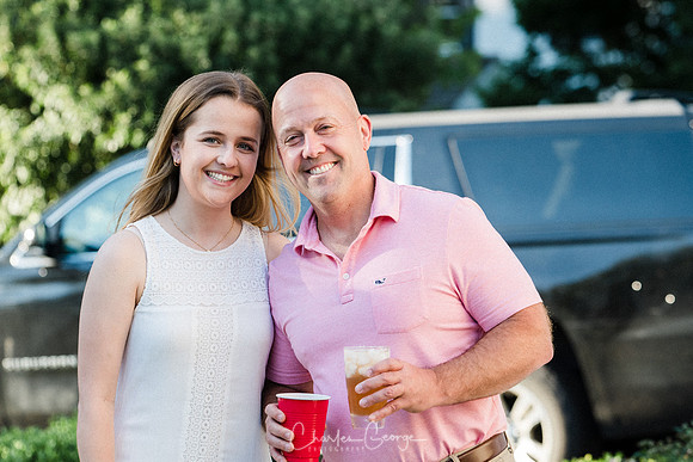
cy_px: 201
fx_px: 3988
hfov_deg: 9.9
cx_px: 301
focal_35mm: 207
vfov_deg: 6.6
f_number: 4
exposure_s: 1/400
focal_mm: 122
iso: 400
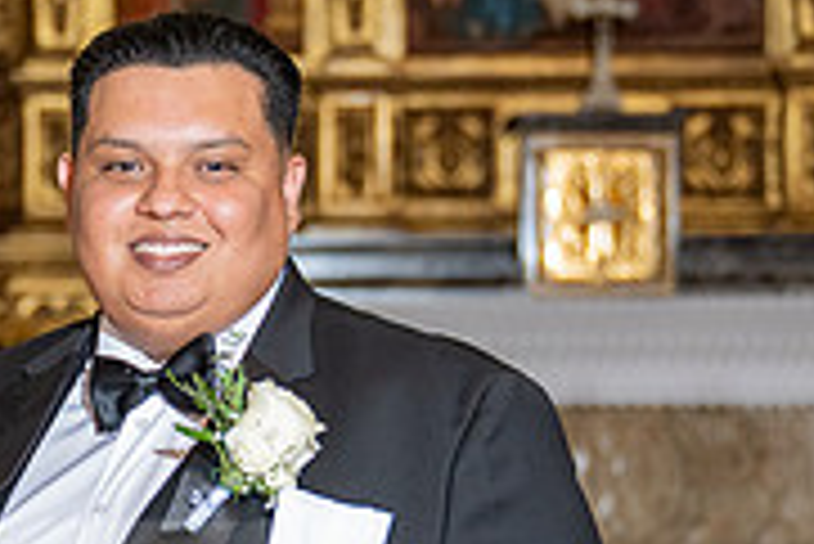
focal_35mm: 198
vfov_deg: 6.9
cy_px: 614
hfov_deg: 10.3
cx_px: 39
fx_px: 4480
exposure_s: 1/200
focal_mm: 54
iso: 1000
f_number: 2.8
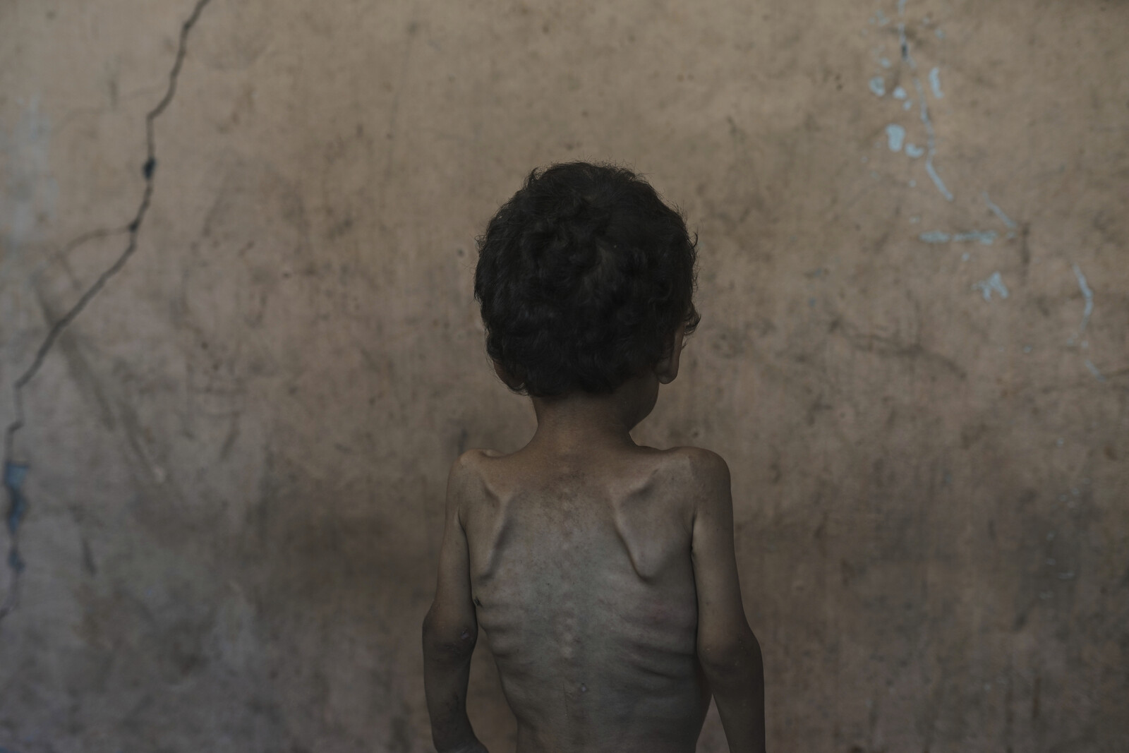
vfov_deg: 37.9
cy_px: 376
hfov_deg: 54.4
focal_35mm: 35
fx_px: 1098
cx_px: 564
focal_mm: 35
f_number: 2.5
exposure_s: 1/125
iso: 320
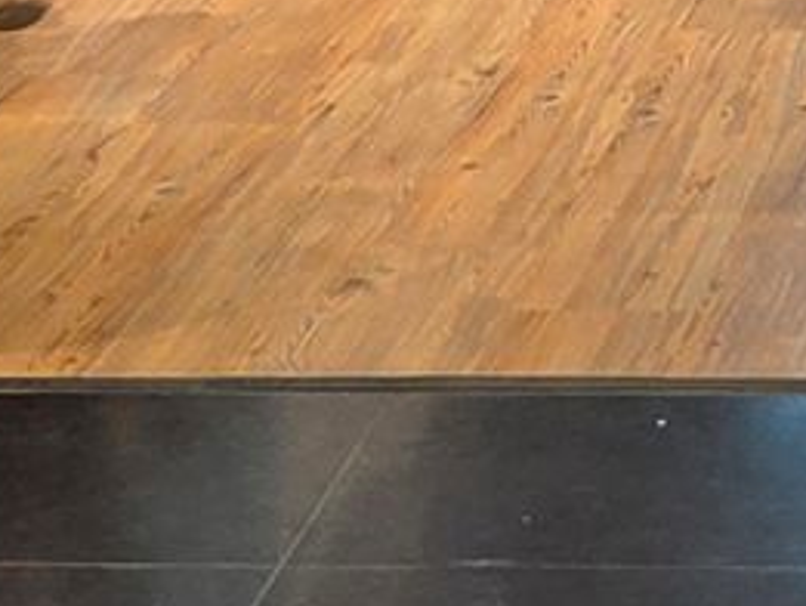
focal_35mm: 176
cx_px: 1214
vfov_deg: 7.8
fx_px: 4100
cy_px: -897
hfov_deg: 10.8
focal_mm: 5.4
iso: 64
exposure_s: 1/120
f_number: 1.8
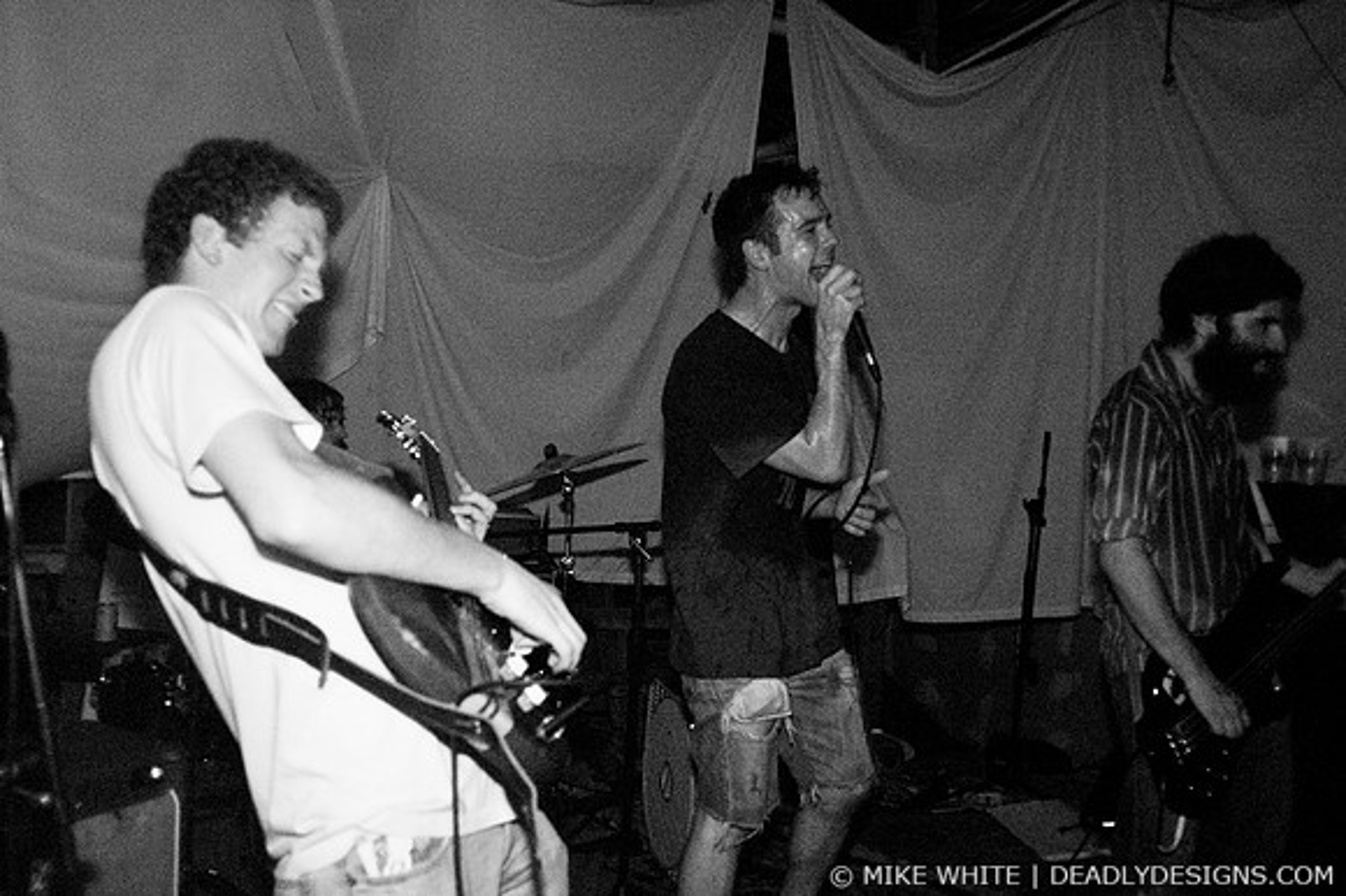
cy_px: 448
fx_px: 1121
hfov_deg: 62.0
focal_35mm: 30
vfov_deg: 43.6
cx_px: 673
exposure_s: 1/30
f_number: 2.8
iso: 1600
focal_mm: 20
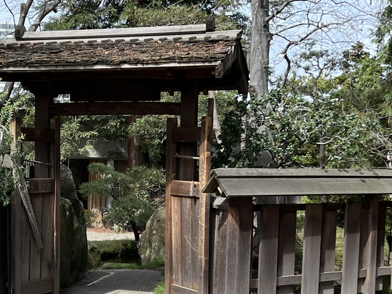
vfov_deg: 22.1
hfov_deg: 29.1
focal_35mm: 66
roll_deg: -1.2
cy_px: 202
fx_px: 747
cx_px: 114
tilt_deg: -3.4
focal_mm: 5.7
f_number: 1.5
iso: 50
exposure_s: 1/1468
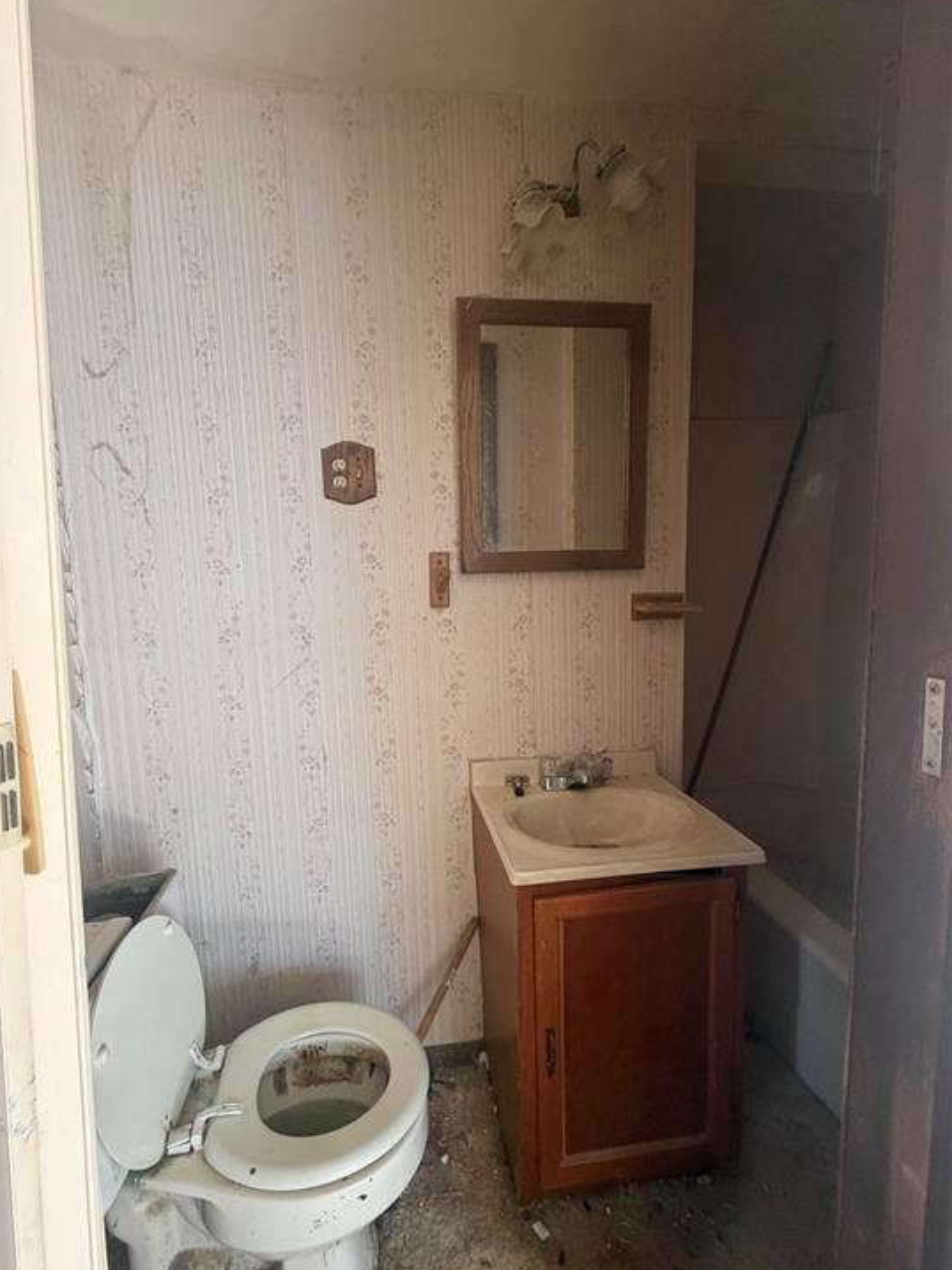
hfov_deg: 81.7
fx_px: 550
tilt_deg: -5.6
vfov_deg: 98.2
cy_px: 643
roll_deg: +2.3
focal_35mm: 15
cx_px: 444
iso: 320
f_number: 2.2
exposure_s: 1/84
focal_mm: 2.22
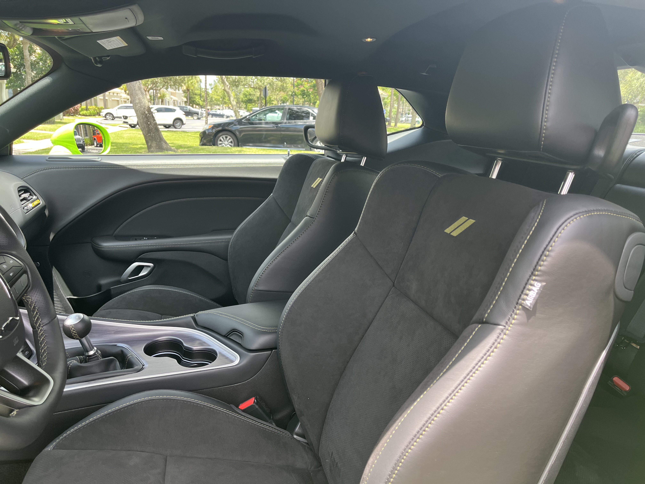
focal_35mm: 26
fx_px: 484
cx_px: 322
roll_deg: -2.0
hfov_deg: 67.3
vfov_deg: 53.1
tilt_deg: -13.5
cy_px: 242
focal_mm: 5.1
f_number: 1.6
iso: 50
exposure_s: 1/163
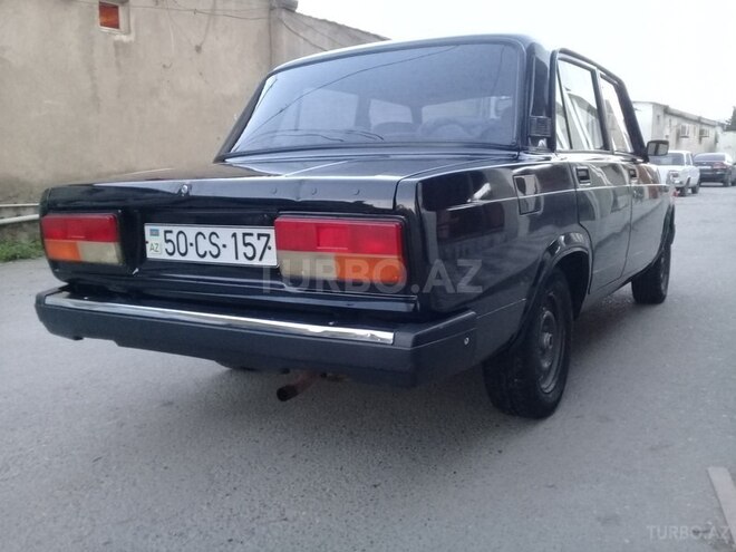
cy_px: 276
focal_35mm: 31
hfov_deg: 58.4
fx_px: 659
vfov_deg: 45.4
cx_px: 368
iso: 200
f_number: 2.2
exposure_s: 1/33
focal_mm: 3.3
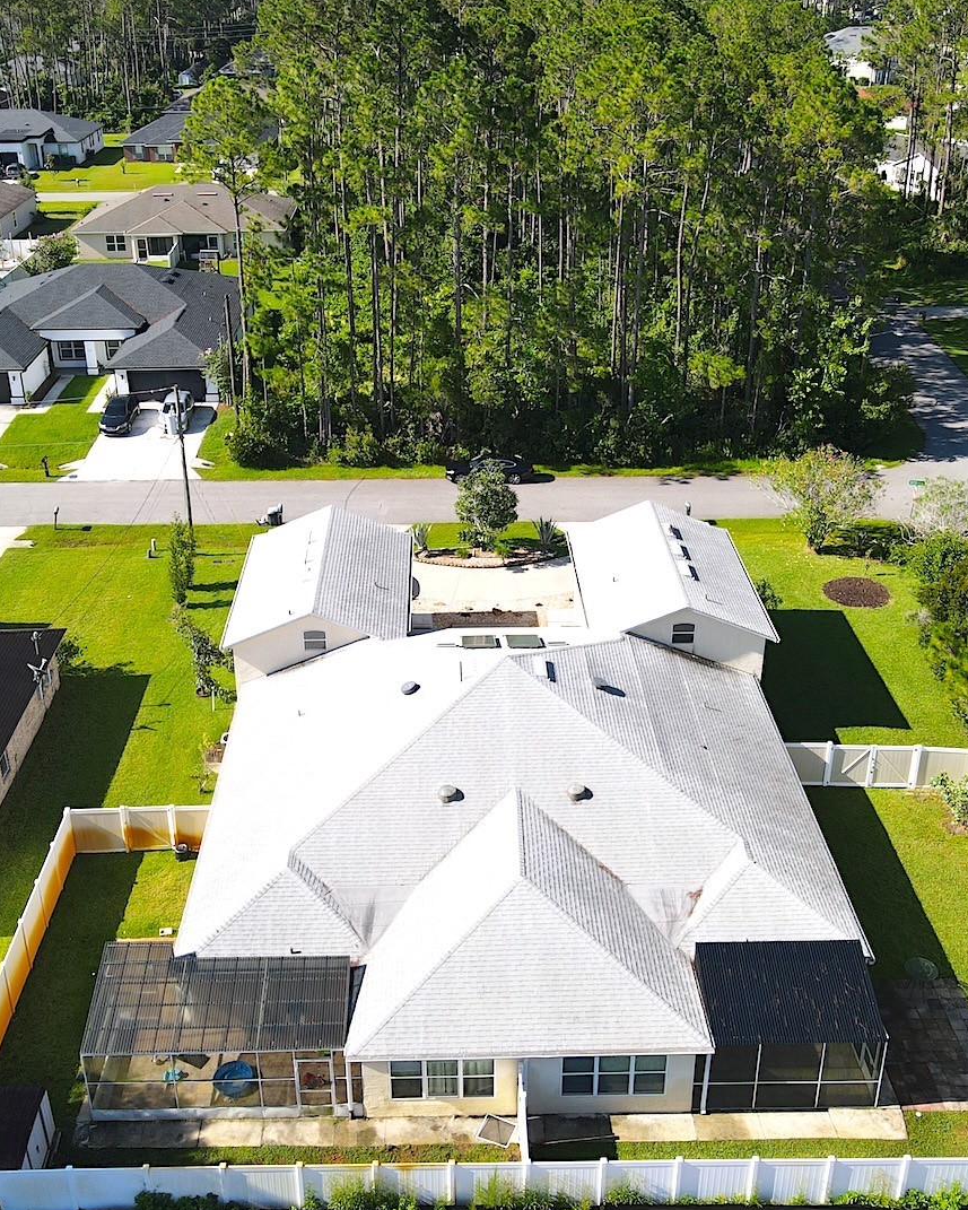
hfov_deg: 42.2
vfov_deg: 51.5
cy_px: 564
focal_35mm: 35
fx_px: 1253
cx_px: 468
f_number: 2.8
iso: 100
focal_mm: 4.5
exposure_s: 1/500
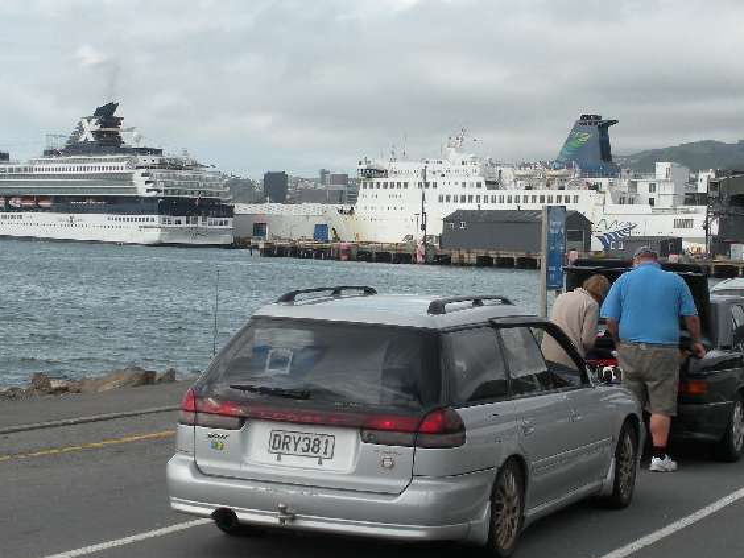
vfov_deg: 16.8
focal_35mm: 88
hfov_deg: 22.3
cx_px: 377
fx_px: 1891
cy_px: 206
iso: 64
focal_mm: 11.2
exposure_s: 1/410
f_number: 4.6
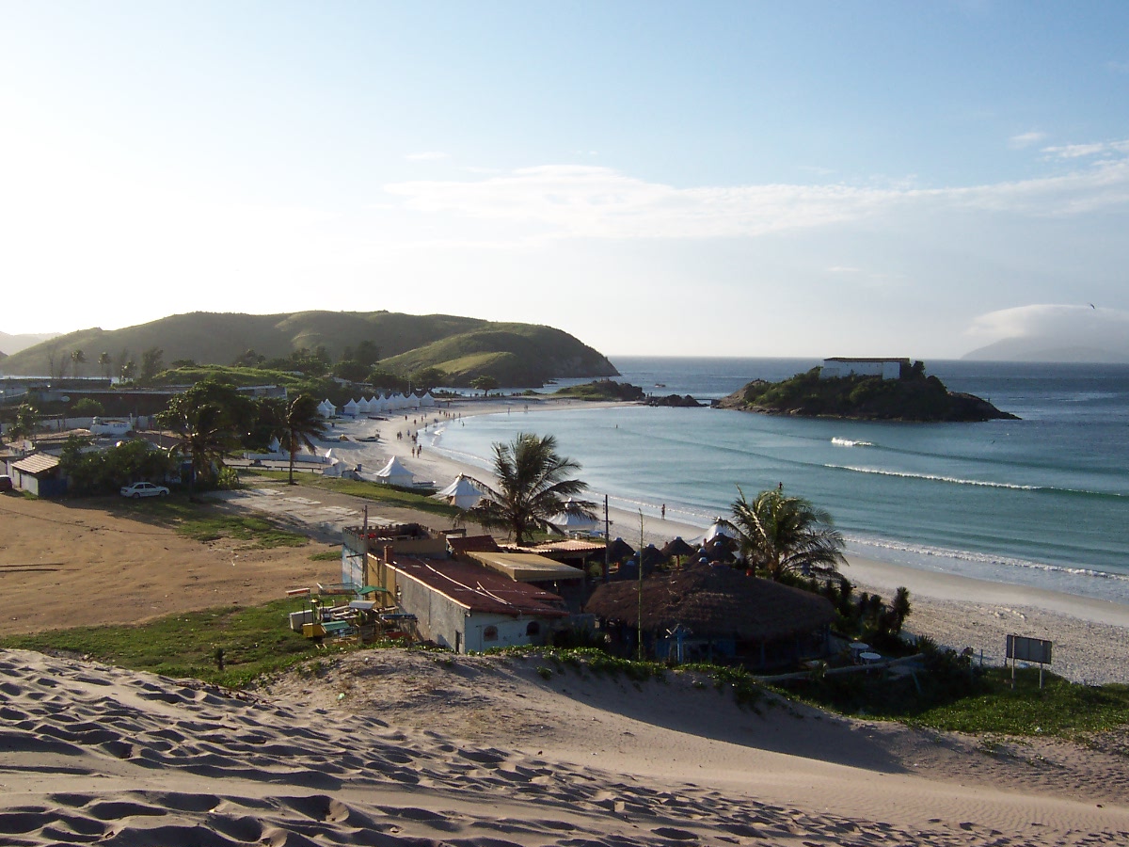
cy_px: 424
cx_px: 564
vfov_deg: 39.7
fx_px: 1174
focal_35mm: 36
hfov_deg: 51.4
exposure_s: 1/500
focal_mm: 5.6
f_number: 5.6
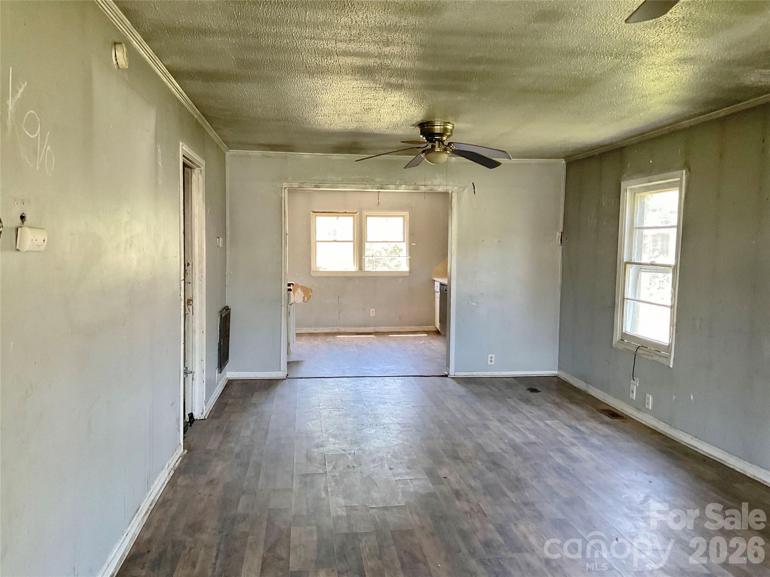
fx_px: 645
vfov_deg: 48.2
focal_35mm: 29
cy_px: 288
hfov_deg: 61.7
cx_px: 385
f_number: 1.8
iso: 125
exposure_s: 1/60
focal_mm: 3
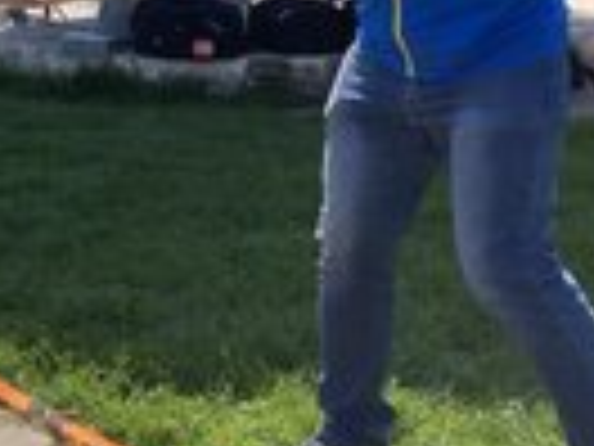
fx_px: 1459
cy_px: 23
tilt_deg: -3.6
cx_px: -148
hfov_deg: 21.2
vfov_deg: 17.1
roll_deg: +0.6
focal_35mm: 85
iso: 20
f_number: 1.8
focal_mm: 3.99
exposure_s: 1/1200
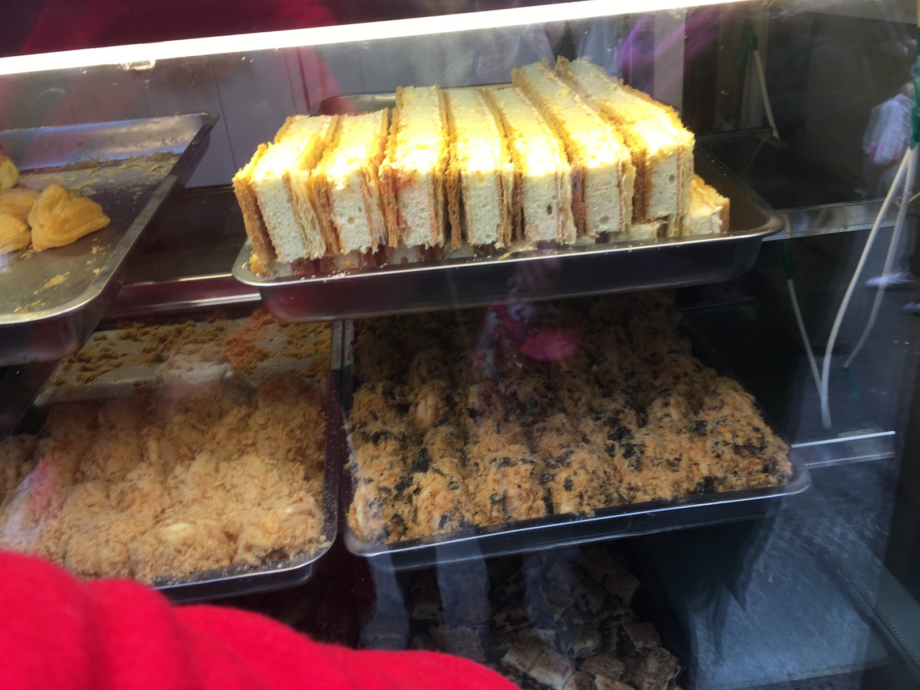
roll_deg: +3.7
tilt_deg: -24.1
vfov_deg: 48.2
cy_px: 345
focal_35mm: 29
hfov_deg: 61.7
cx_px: 460
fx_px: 771
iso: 25
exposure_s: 1/50
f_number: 2.2
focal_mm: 4.15
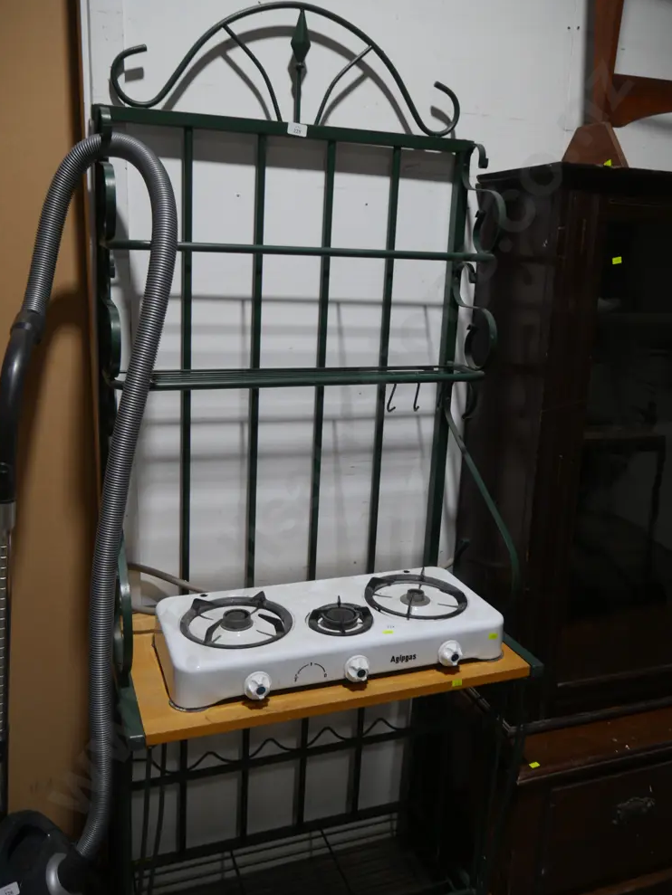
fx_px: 750
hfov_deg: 48.2
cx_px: 339
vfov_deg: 61.7
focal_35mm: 29
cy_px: 442
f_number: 3.5
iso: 200
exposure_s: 1/125
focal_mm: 14
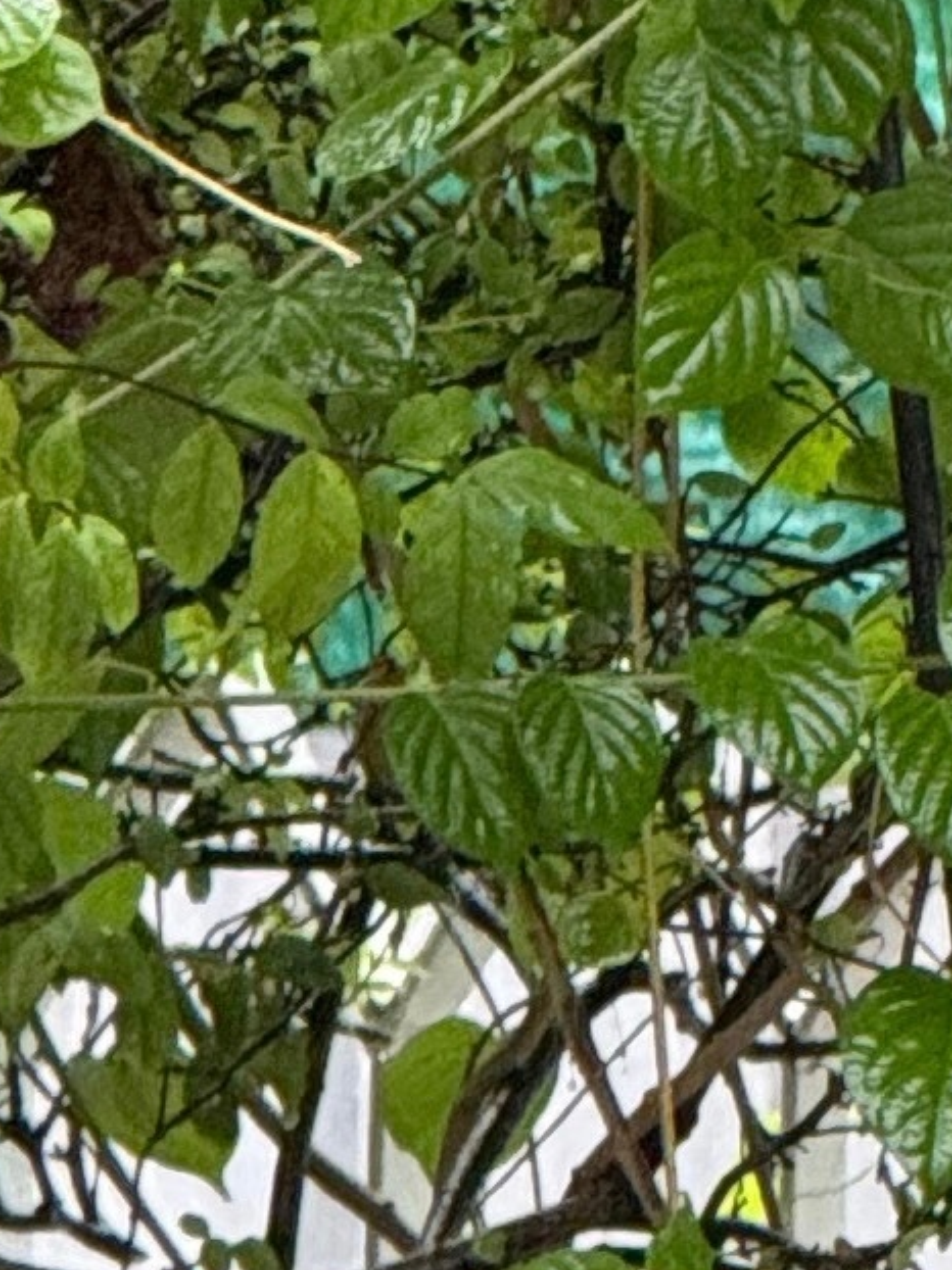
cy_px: -145
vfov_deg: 2.5
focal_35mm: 778
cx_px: 2535
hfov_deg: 1.9
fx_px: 28548
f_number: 2.8
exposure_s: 1/99
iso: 250
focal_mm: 15.66
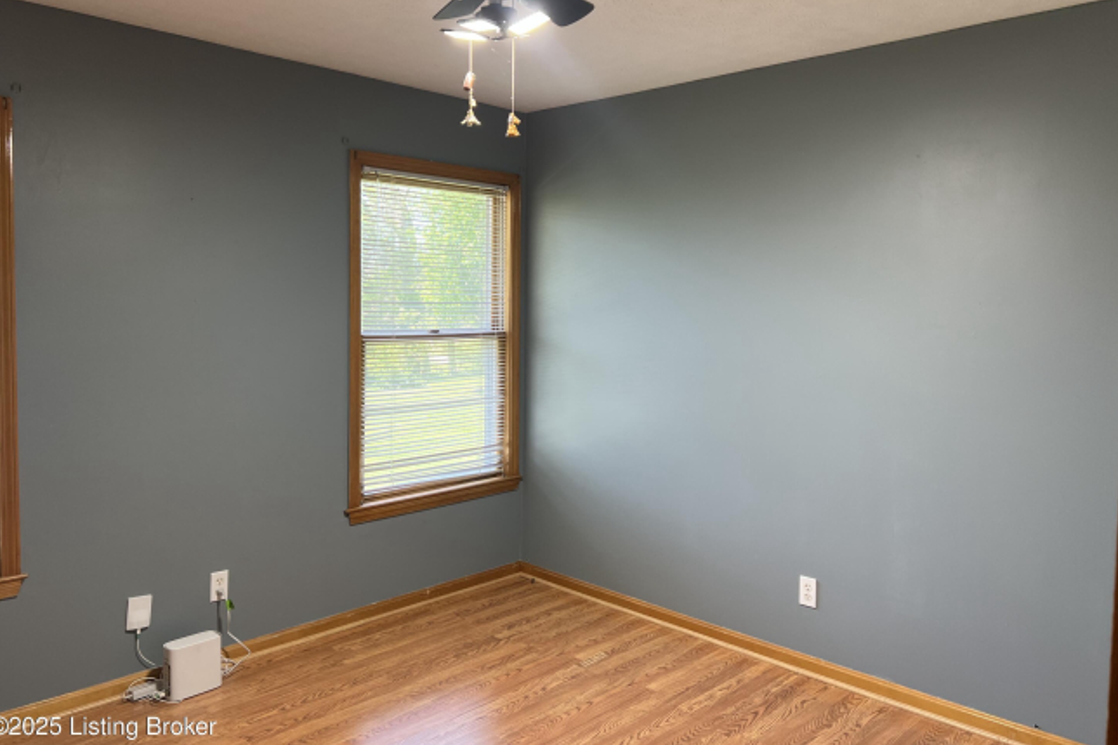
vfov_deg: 46.3
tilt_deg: -3.1
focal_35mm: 28
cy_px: 332
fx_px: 869
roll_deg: -0.1
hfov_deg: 65.5
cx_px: 567
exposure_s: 1/124
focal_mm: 5.7
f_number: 1.5
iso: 64
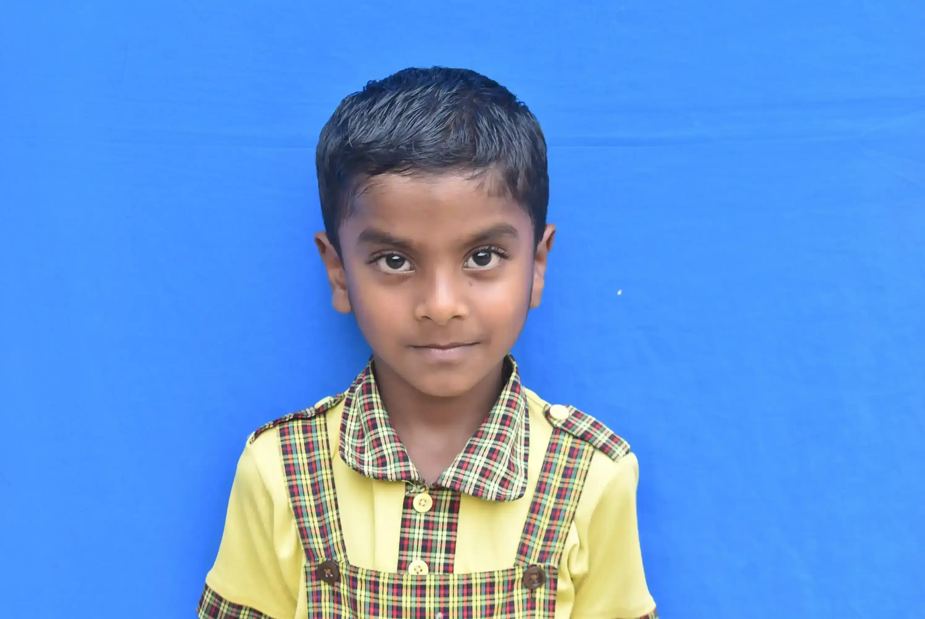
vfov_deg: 17.5
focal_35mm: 78
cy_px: 310
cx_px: 462
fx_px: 2006
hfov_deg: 26.0
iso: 500
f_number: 6.3
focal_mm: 52
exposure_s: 1/80
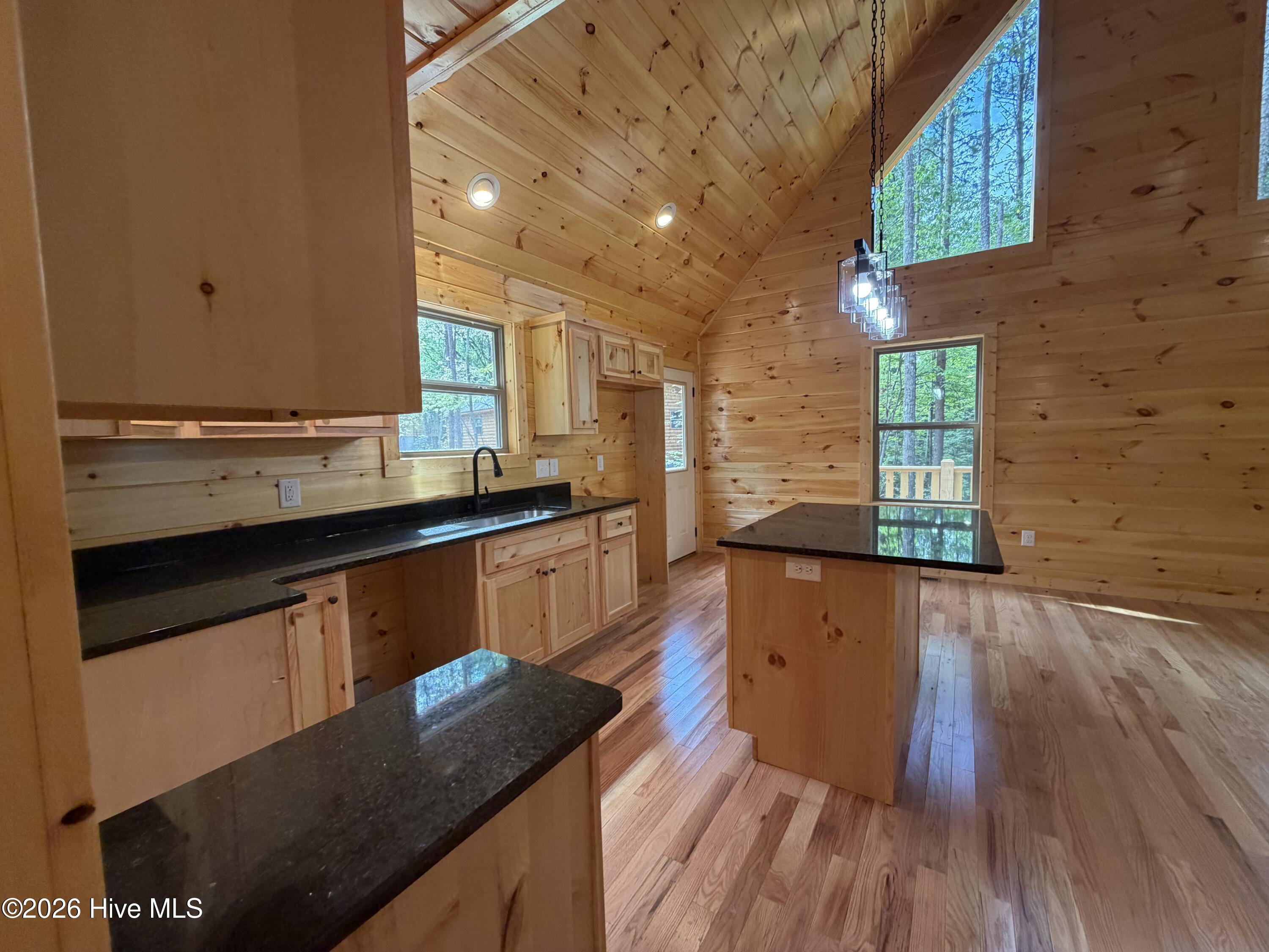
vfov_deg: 85.7
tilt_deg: -4.1
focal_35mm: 14
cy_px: 476
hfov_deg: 102.1
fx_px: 513
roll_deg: +1.9
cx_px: 634
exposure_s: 1/120
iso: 250
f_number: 2.2
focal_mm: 2.22
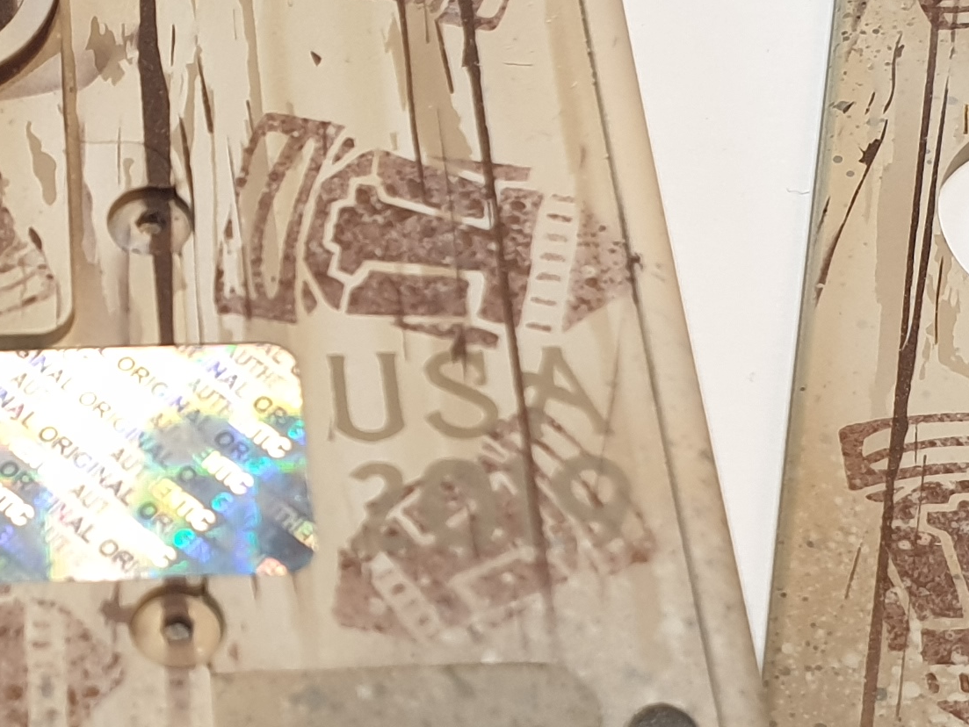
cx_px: 102
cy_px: 327
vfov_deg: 15.6
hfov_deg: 20.2
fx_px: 2660
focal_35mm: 95
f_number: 2.4
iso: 100
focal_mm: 4.3
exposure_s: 1/50
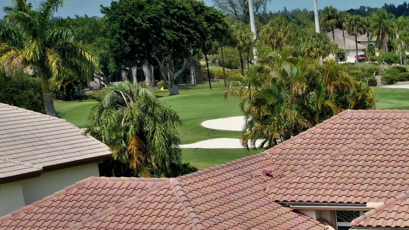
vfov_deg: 13.6
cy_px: 351
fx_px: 900
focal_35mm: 83
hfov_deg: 23.6
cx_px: 480
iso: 100
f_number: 5.6
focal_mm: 10.26
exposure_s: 1/500
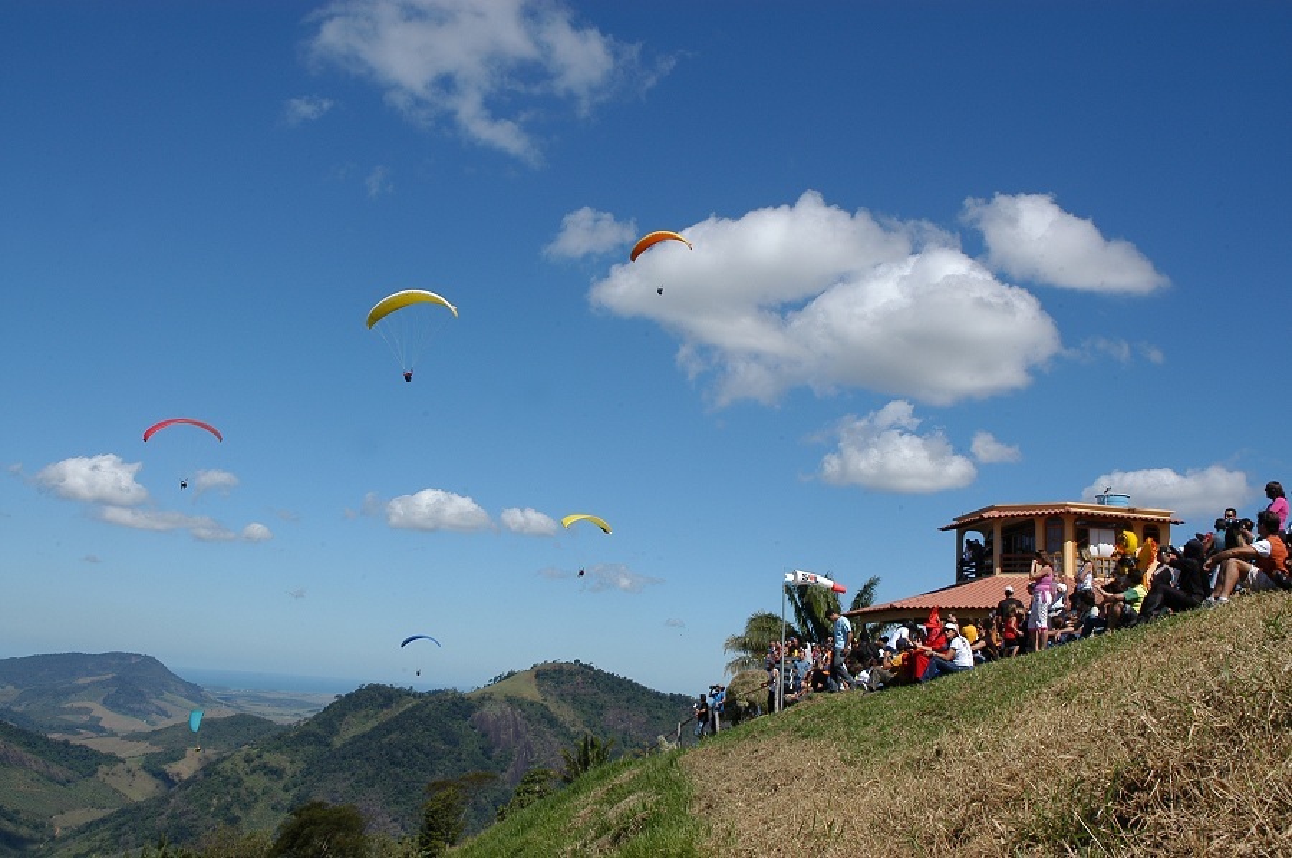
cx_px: 646
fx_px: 1291
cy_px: 429
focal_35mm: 36
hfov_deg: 53.2
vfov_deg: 36.8
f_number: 13
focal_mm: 24
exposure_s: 1/200
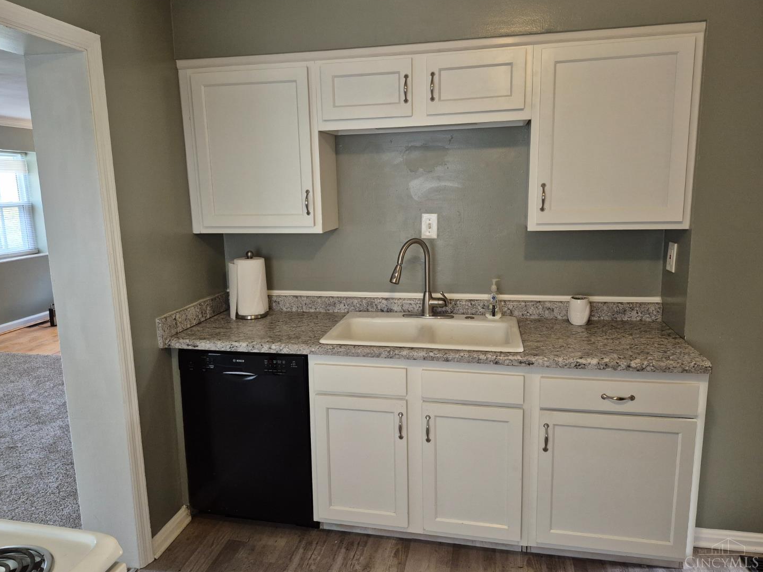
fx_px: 529
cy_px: 282
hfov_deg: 71.6
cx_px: 368
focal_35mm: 24
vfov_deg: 56.8
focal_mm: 5.4
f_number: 1.8
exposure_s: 1/120
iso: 500
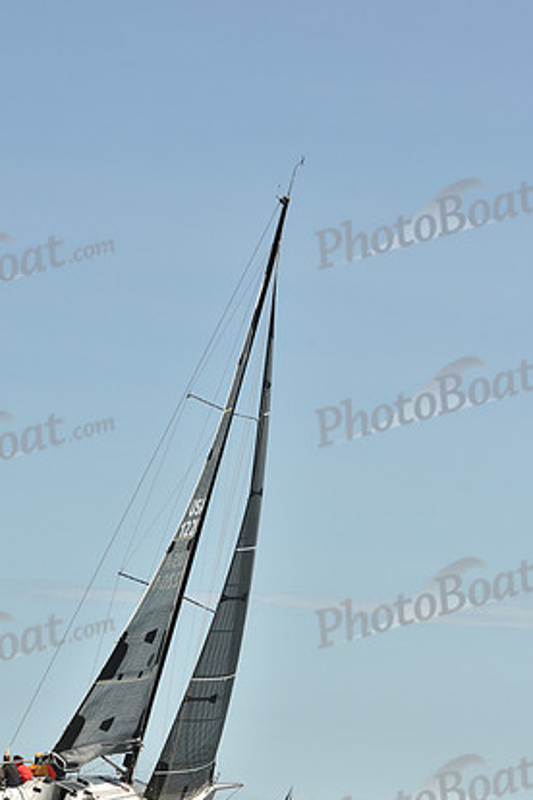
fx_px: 2865
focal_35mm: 129
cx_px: 215
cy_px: 526
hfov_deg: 10.6
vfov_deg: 15.9
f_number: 9
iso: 250
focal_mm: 92
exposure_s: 1/800
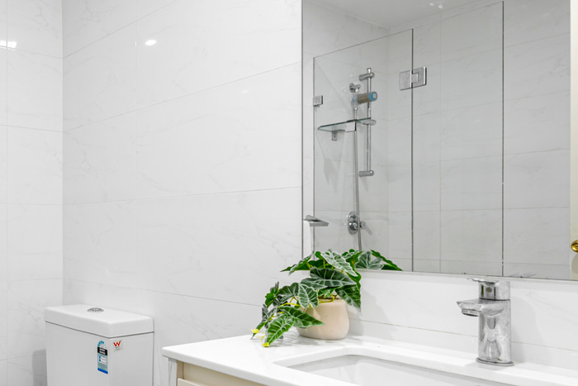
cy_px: 238
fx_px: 514
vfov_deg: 40.9
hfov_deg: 50.3
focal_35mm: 32
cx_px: 31
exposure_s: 1/1.67
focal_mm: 14
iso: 100
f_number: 10
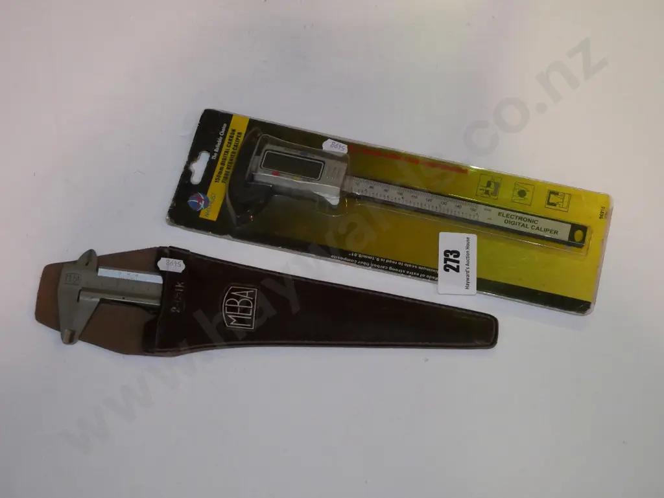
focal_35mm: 92
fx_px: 1766
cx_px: 332
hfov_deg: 21.3
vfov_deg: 16.1
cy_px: 249
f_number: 5.6
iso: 3200
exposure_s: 1/160
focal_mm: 46
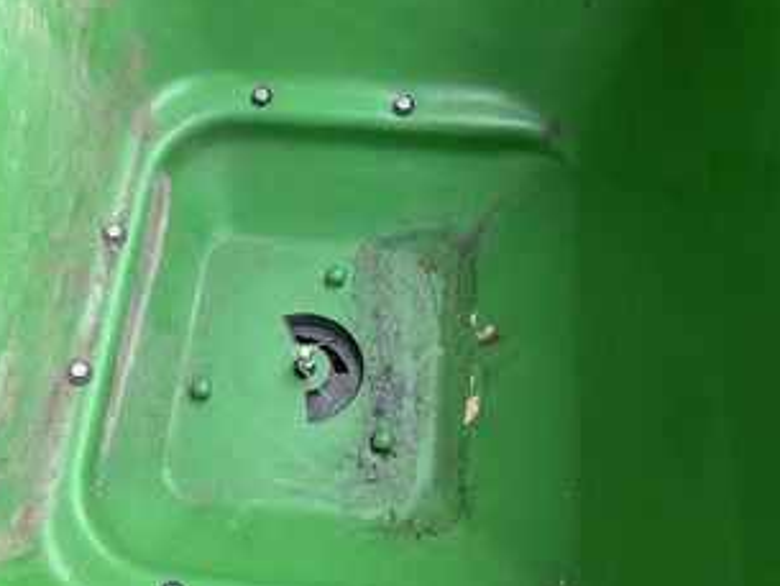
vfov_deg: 37.7
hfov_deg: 48.3
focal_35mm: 38
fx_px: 857
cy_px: 330
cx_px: 274
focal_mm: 3
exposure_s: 1/128
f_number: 1.8
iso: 20
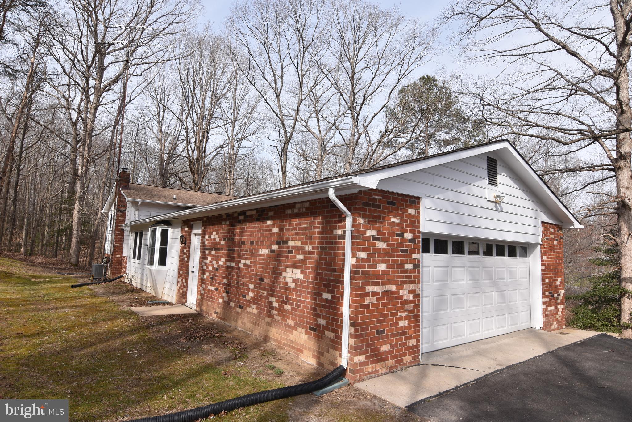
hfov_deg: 81.2
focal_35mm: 21
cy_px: 211
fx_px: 369
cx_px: 316
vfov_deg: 59.5
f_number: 8
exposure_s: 1/200
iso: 100
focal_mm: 14
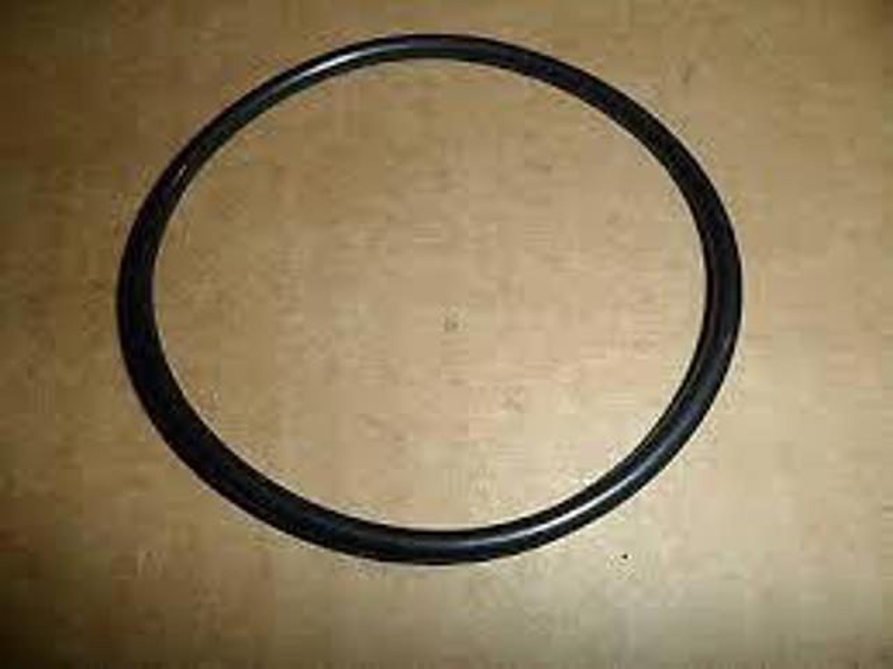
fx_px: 773
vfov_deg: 46.7
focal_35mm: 30
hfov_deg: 60.0
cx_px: 446
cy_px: 334
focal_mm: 5.25
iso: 200
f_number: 3.5
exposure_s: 1/60
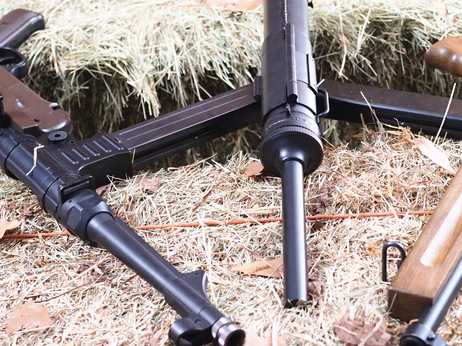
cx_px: 291
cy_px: 123
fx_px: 1041
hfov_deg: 24.9
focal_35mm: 78
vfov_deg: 18.9
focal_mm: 25
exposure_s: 1/160
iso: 3200
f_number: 3.2
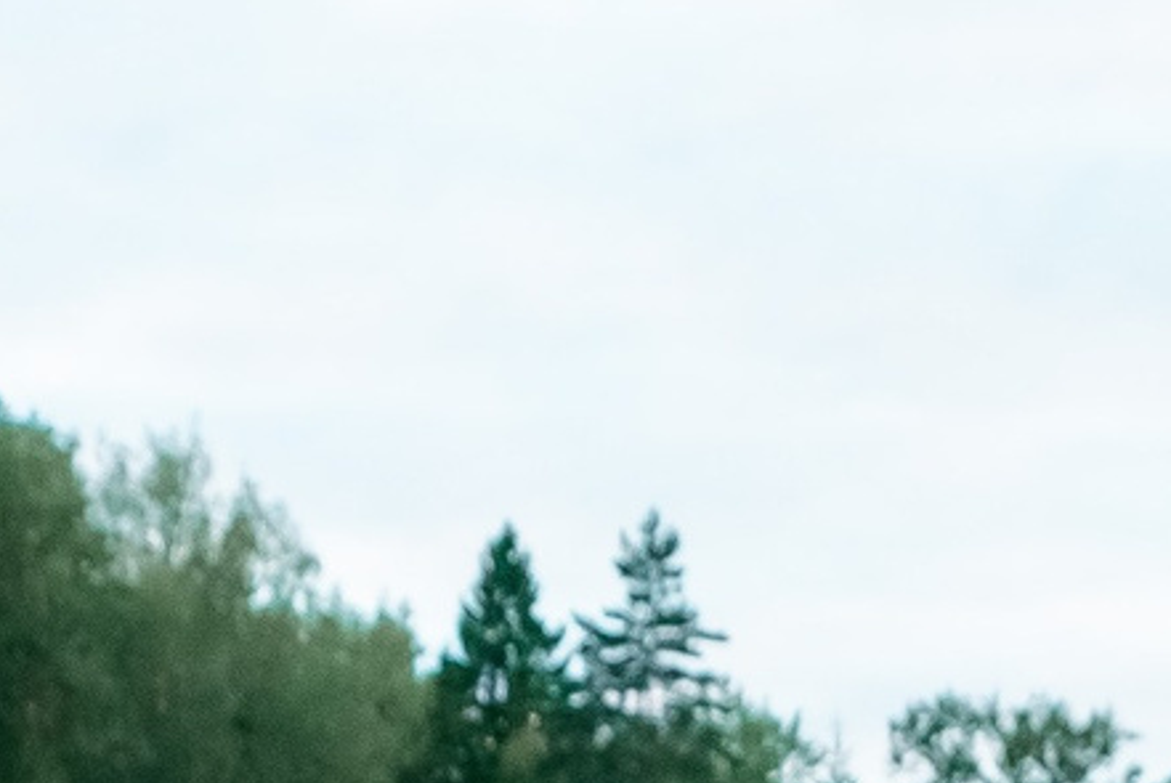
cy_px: 1666
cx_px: 778
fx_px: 7554
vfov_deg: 5.8
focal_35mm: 232
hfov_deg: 8.9
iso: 1600
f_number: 4
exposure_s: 1/125
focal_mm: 40
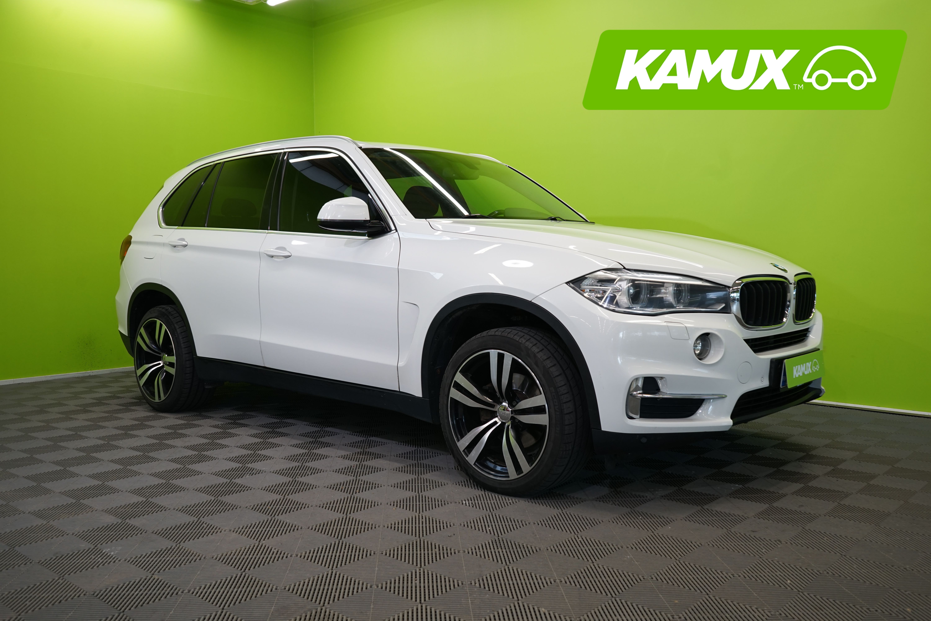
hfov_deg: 60.3
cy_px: 310
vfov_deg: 42.3
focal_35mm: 31
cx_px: 466
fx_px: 802
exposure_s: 1/40
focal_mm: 31
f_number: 6.3
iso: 500
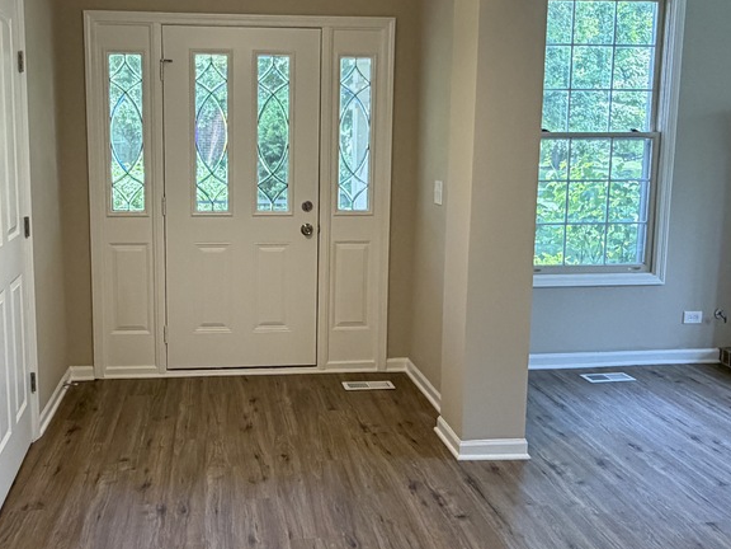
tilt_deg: -7.5
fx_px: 739
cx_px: 289
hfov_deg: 52.2
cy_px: 236
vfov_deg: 40.6
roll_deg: -0.5
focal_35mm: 35
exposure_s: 1/120
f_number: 2.2
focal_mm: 2.22
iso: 200
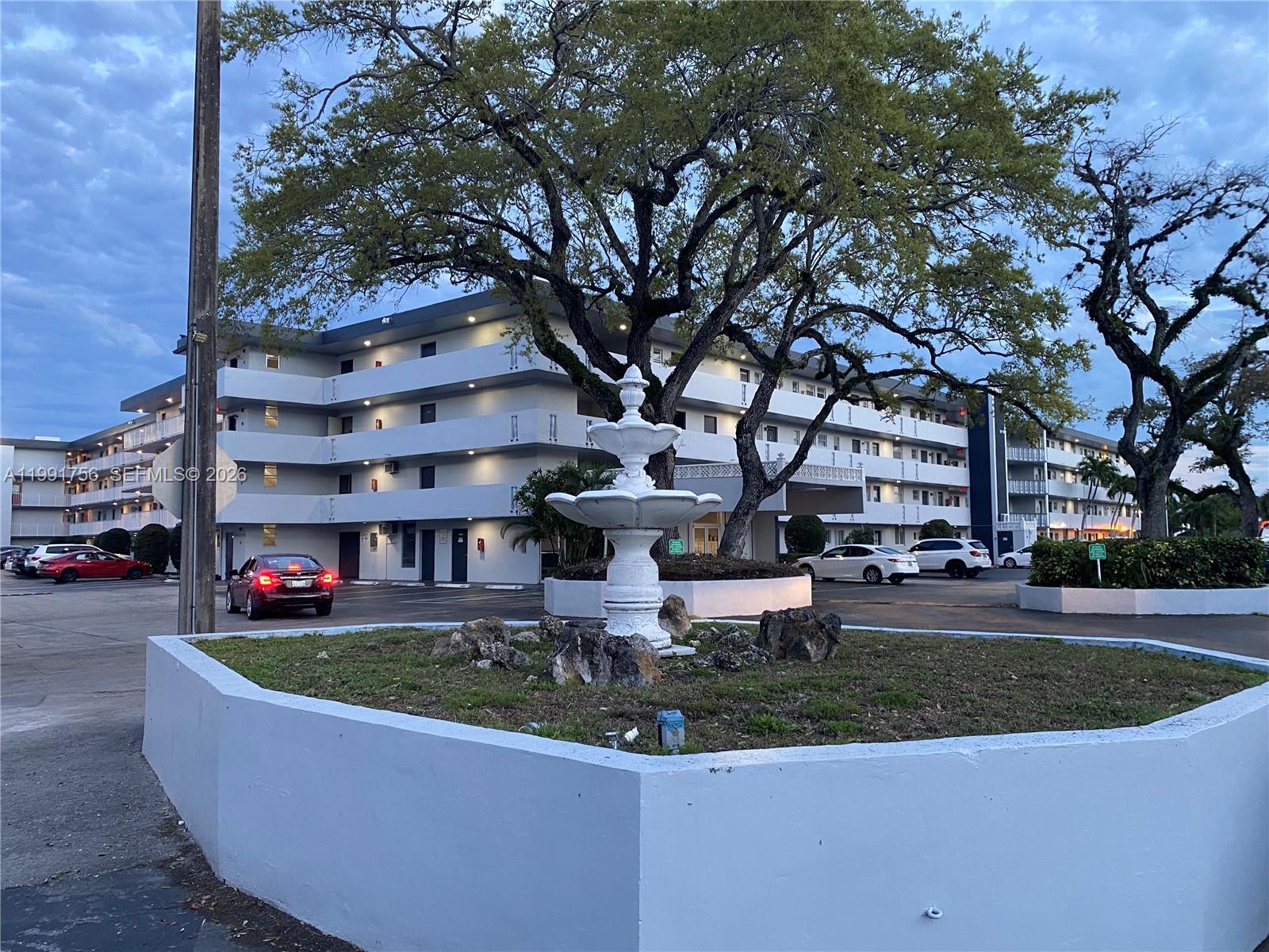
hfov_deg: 67.3
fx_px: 953
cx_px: 634
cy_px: 476
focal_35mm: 26
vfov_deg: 53.1
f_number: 1.8
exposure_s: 1/60
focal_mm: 4.25
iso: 200
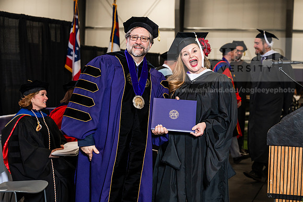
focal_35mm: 70
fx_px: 589
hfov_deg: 28.8
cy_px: 101
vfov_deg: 19.5
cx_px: 152
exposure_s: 1/200
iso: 1250
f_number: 4.5
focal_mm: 70
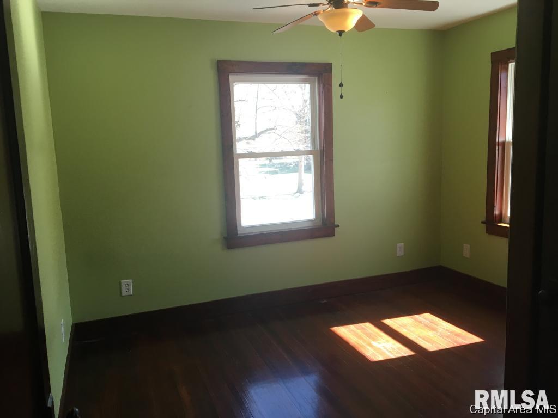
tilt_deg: -7.3
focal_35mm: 29
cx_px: 279
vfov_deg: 48.2
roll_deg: +1.9
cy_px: 209
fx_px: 467
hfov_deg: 61.7
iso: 32
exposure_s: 1/30
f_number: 2.2
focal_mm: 4.15
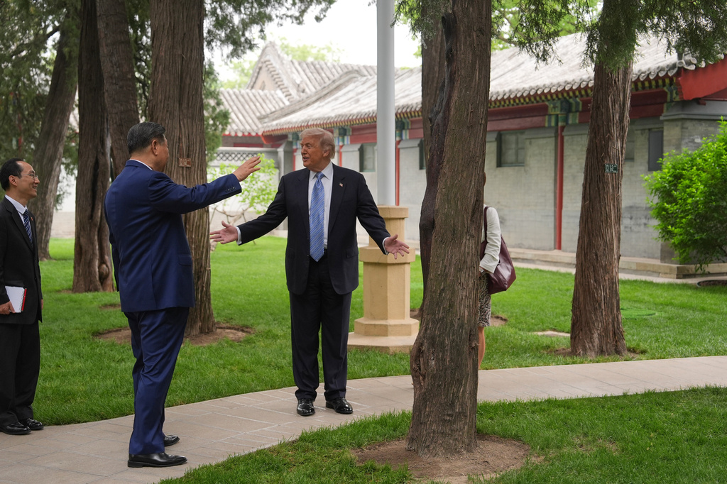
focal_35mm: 52
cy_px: 242
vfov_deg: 26.0
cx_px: 364
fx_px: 1050
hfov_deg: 38.2
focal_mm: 52
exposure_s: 1/400
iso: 800
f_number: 4
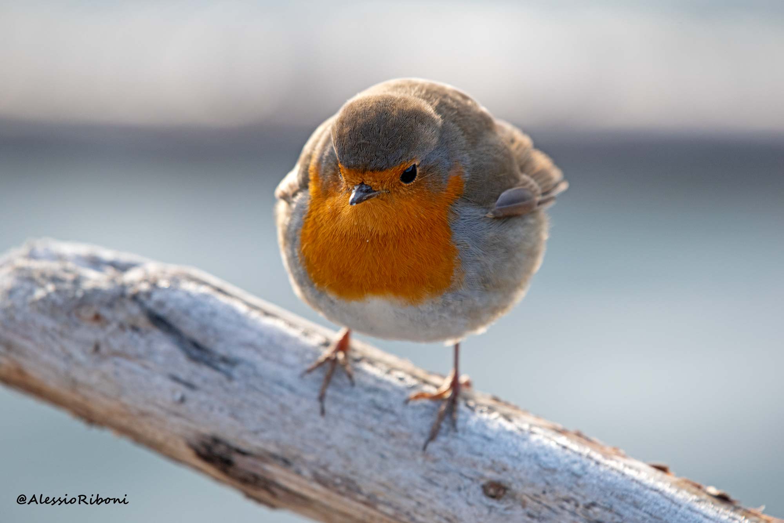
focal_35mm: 500
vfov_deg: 2.8
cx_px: 392
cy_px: 262
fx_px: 10892
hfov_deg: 4.1
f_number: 5.6
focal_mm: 500
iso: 800
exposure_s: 1/640
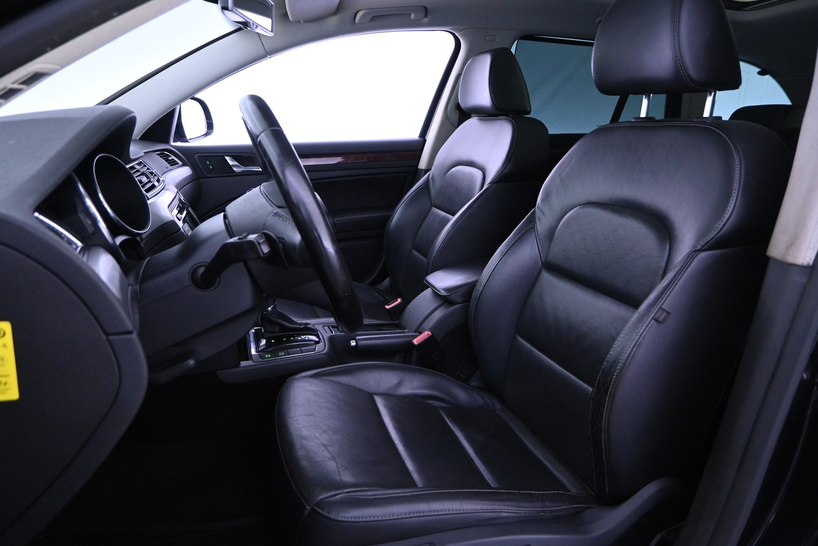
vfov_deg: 53.1
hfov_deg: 73.7
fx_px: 545
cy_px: 273
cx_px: 409
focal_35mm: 24
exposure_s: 1/25
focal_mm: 16
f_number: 3.5
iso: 2500
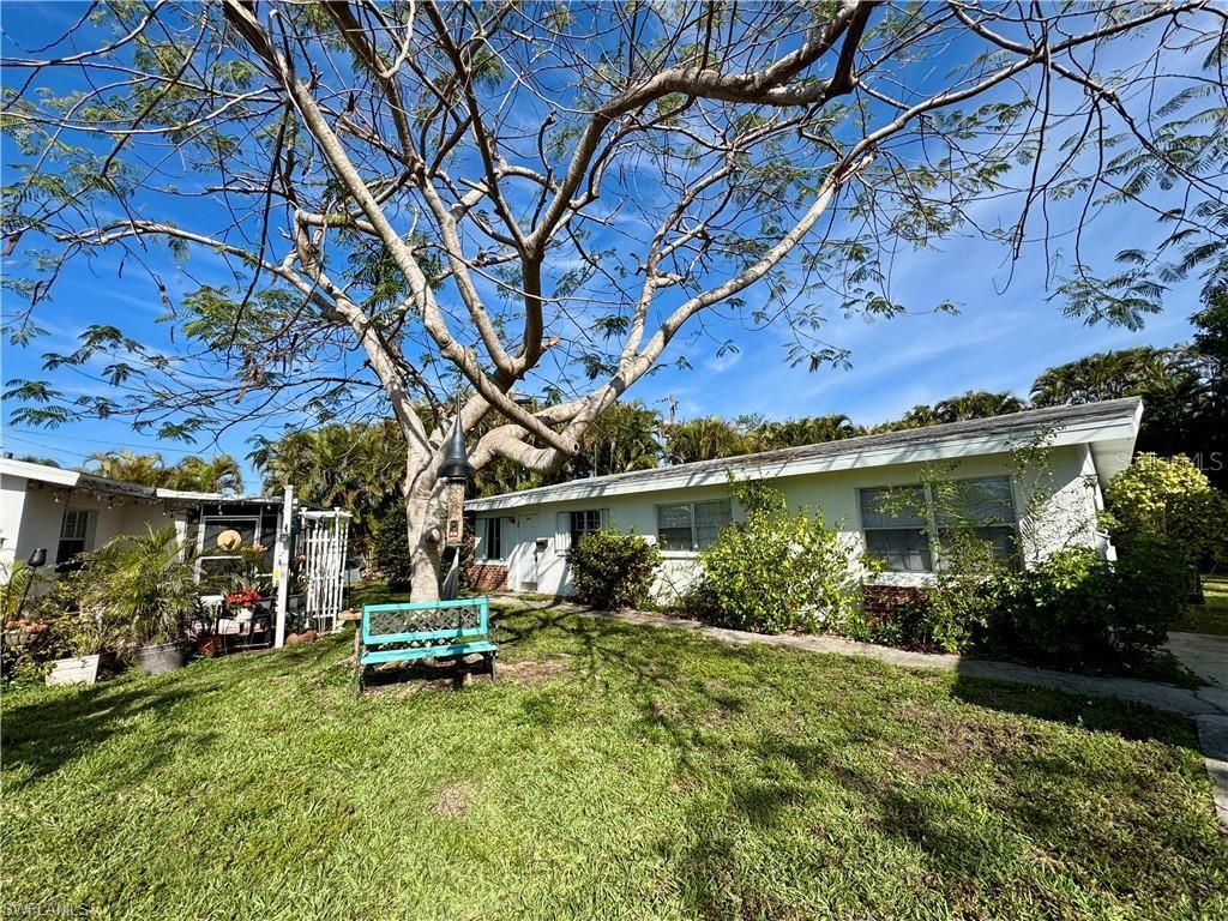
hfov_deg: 102.1
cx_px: 614
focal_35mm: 14
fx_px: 497
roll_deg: +1.2
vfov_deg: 85.7
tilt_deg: +8.3
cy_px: 460
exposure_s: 1/2028
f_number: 2.2
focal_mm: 2.22
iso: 50
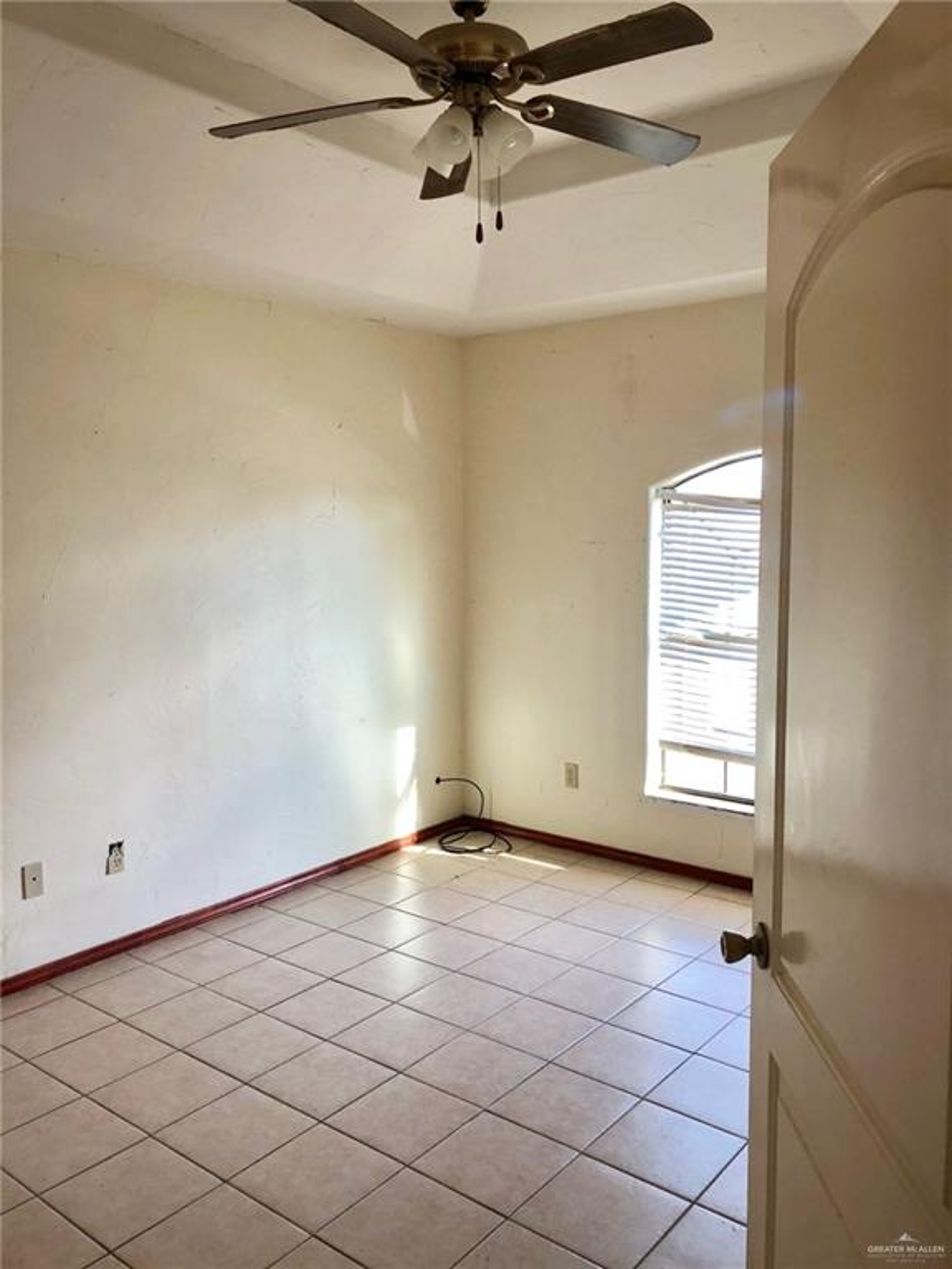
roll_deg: +0.3
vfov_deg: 63.4
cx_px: 476
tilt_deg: -4.0
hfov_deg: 49.7
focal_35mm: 28
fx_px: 1027
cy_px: 634
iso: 20
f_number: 1.8
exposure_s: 1/30
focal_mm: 4
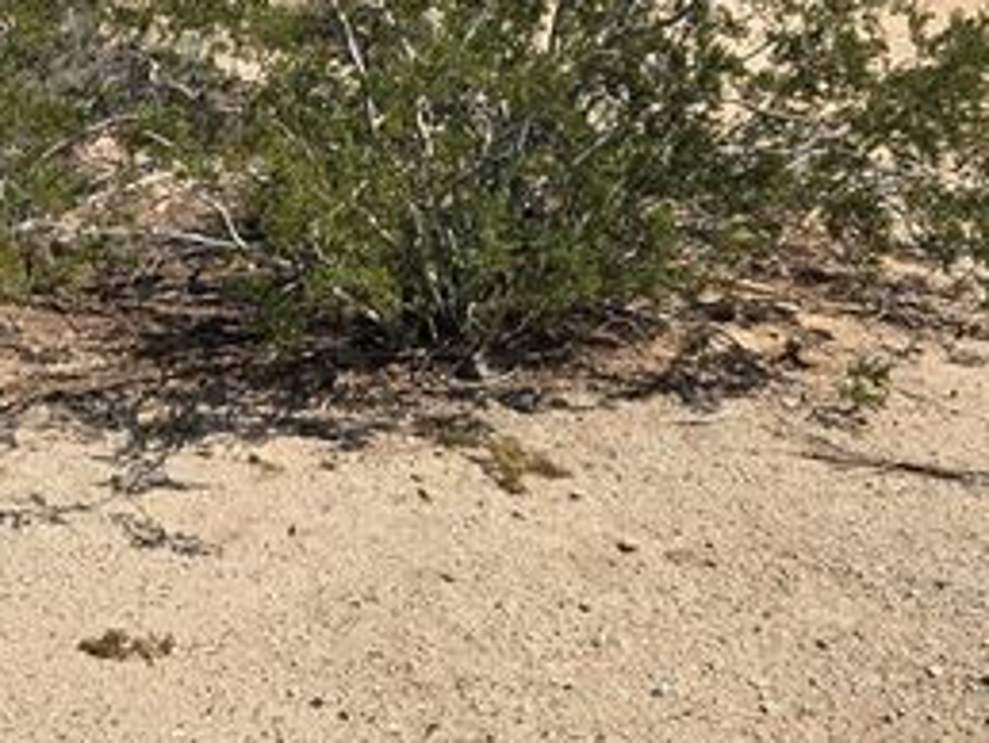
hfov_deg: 33.4
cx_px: 326
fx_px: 1630
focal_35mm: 57
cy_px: -38
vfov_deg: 24.3
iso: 25
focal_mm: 5.4
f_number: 1.8
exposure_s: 1/2614
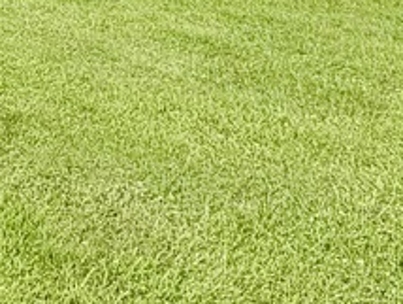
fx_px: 1096
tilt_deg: +2.3
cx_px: -181
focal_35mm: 94
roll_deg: +0.2
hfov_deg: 18.7
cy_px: -268
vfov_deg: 13.8
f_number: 2.2
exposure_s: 1/770
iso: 32
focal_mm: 2.22
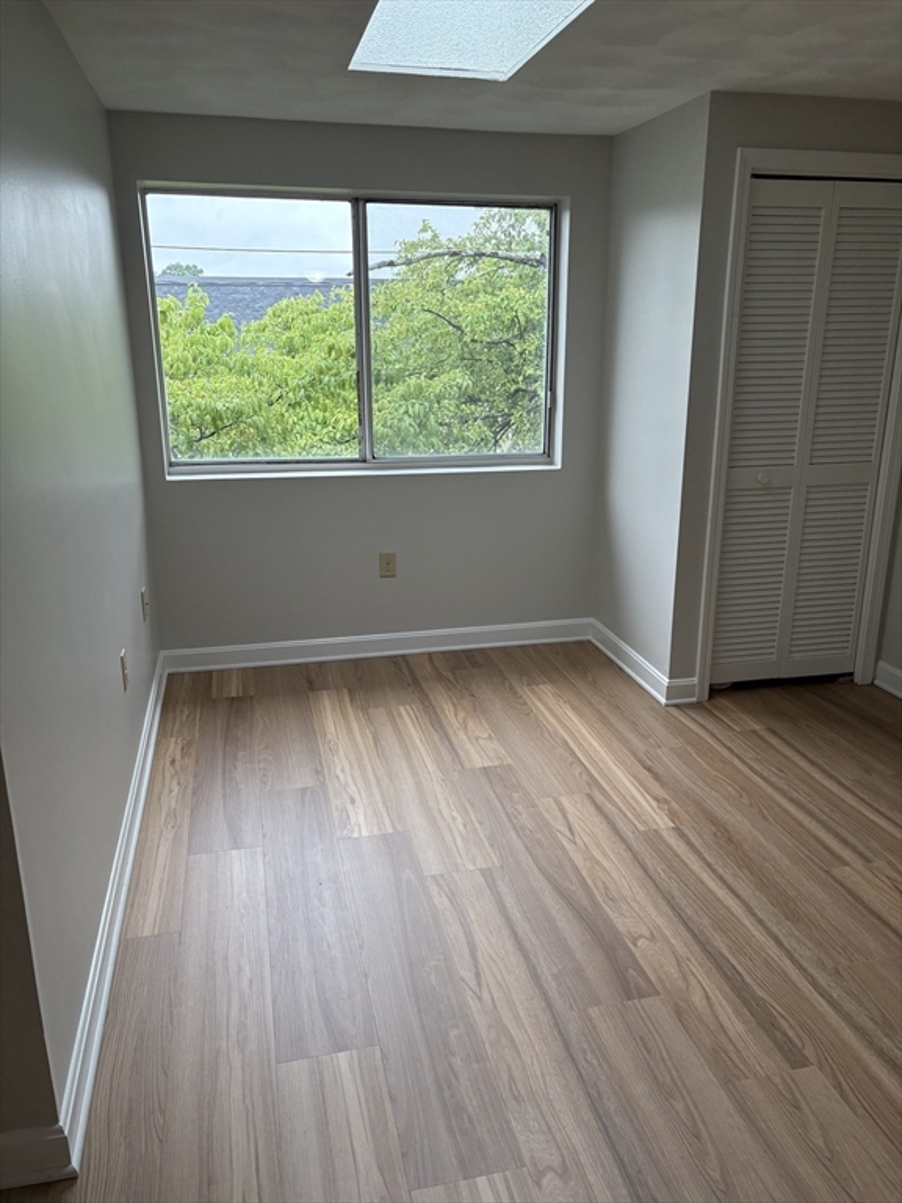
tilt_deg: -16.0
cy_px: 602
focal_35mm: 26
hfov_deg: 53.1
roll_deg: -0.5
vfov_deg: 67.3
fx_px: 903
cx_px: 451
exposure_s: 1/138
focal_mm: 5.96
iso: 100
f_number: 1.6
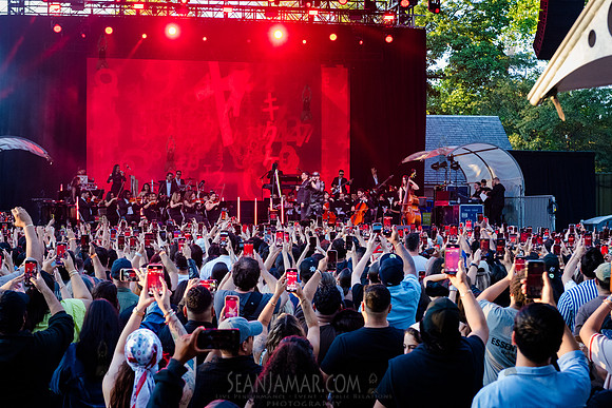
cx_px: 306
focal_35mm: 65
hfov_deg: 31.1
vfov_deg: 21.1
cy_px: 204
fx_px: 1099
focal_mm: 62
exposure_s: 1/500
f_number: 4.5
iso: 3200
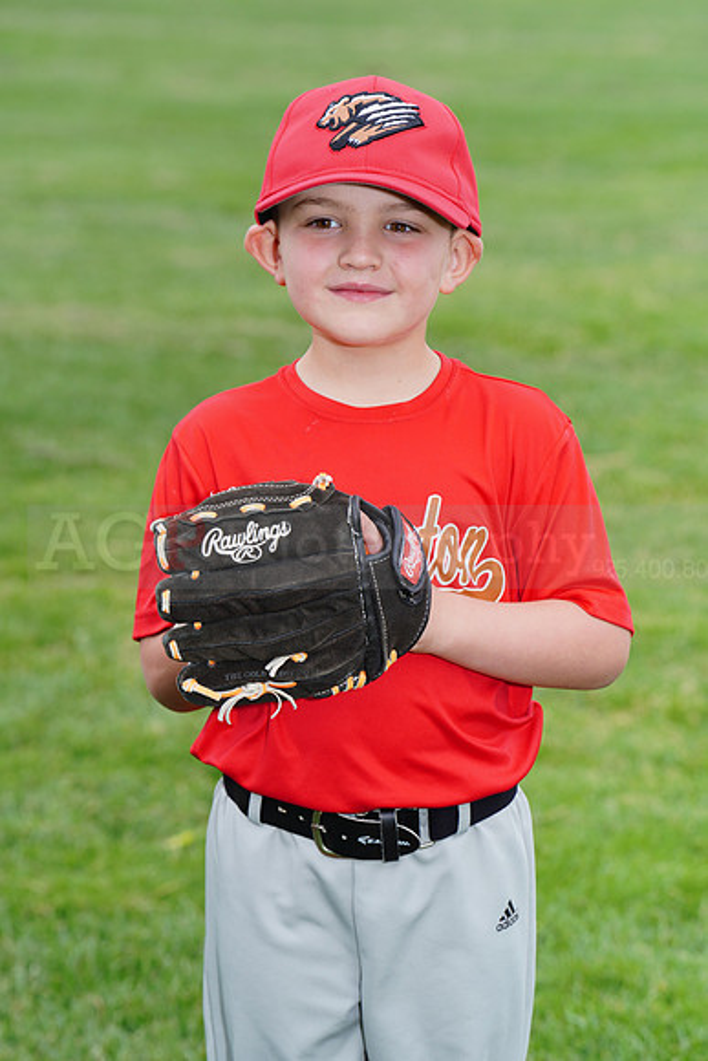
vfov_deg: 10.3
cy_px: 530
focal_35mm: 200
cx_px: 354
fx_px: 5896
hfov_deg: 6.9
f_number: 9
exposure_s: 1/250
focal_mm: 200
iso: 200
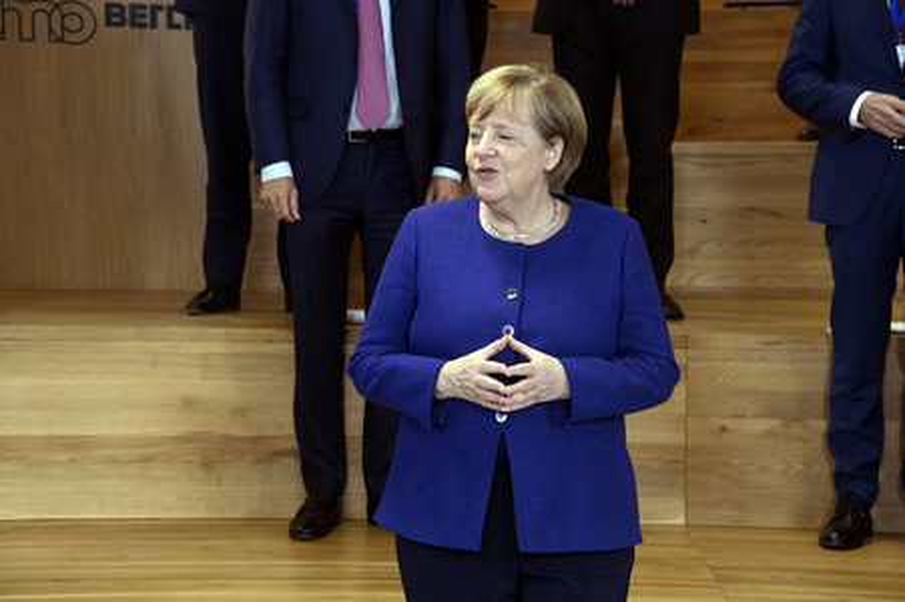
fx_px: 2311
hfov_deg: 22.2
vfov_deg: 14.8
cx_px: 452
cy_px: 301
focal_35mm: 92
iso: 6400
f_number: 6.3
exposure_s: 1/320
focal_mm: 92
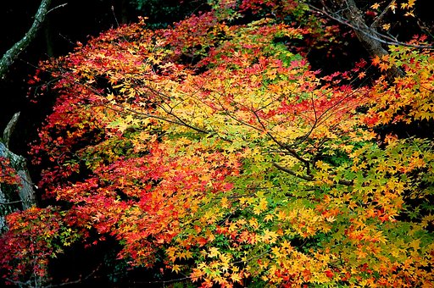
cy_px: 144
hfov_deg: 19.5
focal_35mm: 105
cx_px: 217
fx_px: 1264
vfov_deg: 13.0
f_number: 4.5
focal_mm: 70
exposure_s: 1/180
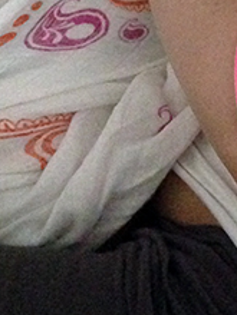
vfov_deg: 13.0
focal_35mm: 144
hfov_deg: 9.7
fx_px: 1315
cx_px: 450
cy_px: -142
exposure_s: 1/15
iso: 640
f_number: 2.4
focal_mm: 4.13
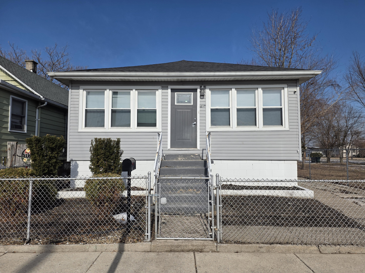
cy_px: 136
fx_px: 242
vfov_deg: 58.9
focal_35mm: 23
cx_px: 182
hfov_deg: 73.9
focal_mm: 6.25
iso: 64
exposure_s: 1/7944
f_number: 1.7
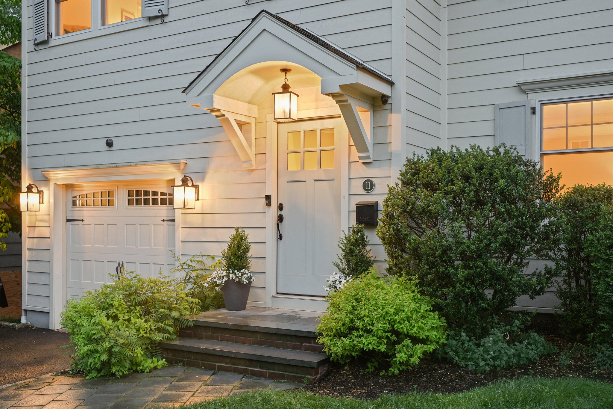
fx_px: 596
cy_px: 204
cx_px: 306
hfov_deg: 54.4
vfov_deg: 37.8
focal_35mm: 35
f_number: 4
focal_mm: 23.5
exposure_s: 1/4
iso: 400
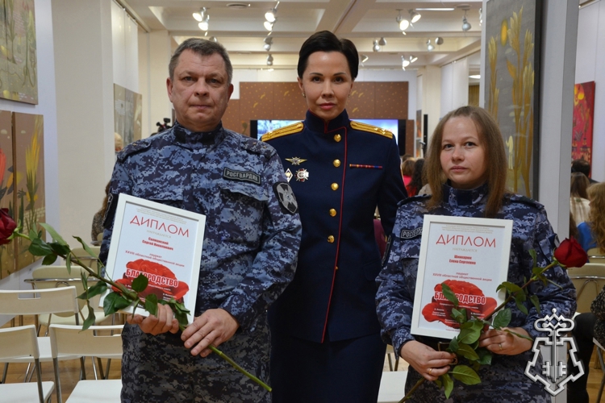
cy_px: 202
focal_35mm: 51
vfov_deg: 26.5
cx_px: 302
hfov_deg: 38.9
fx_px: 857
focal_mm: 34
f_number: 4.2
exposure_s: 1/30
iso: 400
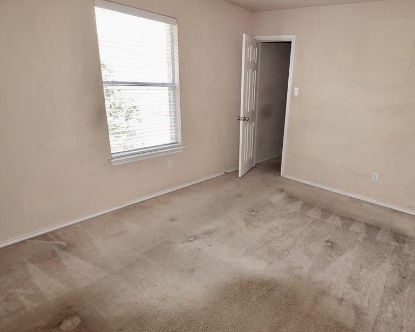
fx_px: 253
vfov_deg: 66.5
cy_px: 168
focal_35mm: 21
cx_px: 270
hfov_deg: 76.6
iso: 800
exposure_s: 1/80
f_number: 4.5
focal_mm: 11
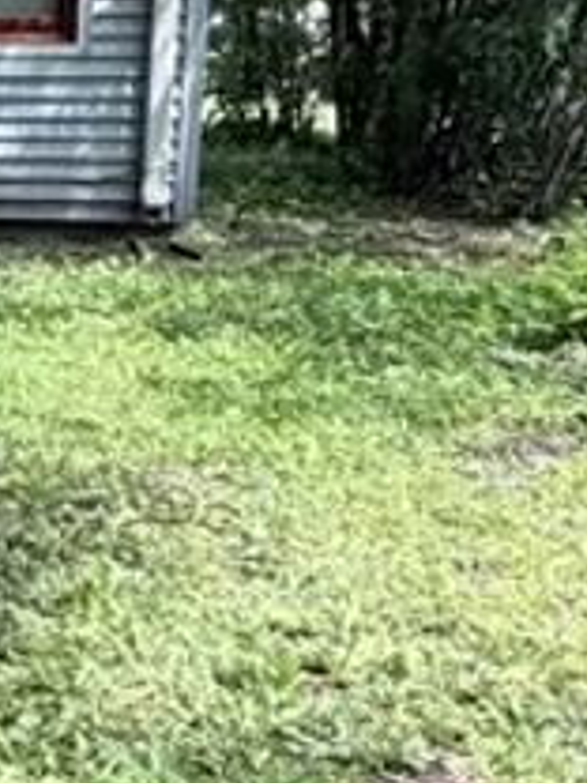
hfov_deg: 11.7
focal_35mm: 92
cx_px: -993
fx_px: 2080
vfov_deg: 21.2
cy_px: 273
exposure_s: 1/232
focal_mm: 2.22
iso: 64
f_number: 2.2
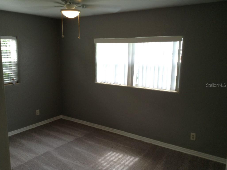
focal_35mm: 33
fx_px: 216
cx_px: 114
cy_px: 85
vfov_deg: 42.8
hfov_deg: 55.4
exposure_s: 1/25
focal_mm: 3.3
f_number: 2.4
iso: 25
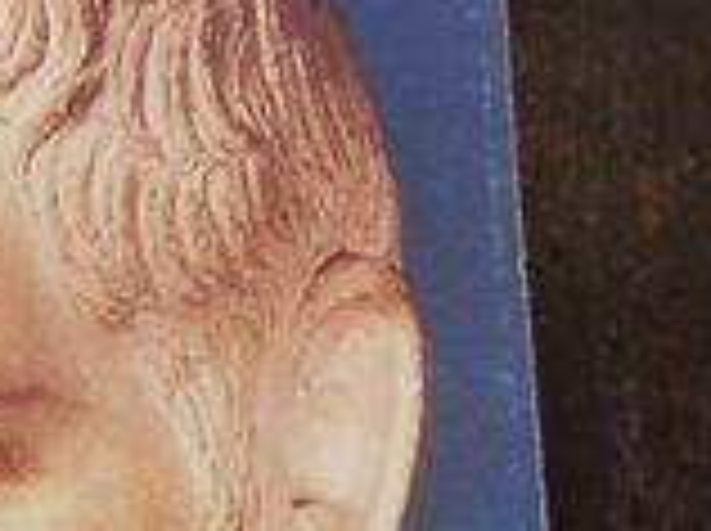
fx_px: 3507
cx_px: -950
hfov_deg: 10.2
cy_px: 716
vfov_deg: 8.5
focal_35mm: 171
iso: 80
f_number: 3.2
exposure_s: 1/60
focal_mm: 4.9
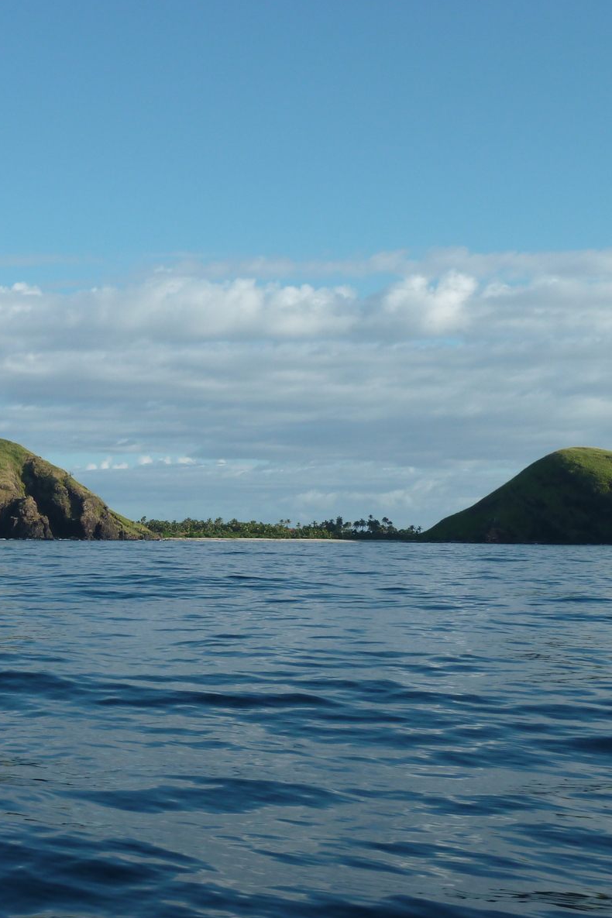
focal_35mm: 59
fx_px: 1504
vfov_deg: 33.9
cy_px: 462
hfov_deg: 22.2
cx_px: 5
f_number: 4.5
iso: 80
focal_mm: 6.9
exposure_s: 1/500
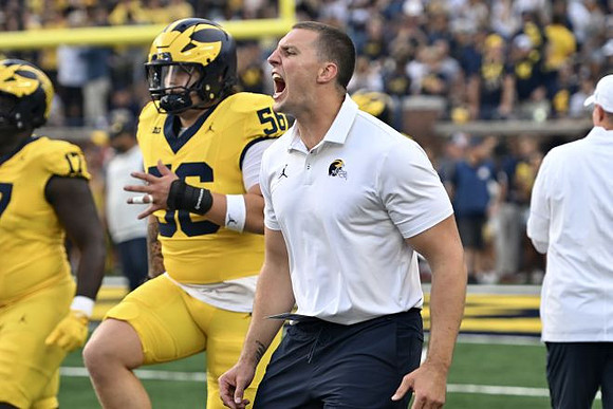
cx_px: 306
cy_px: 204
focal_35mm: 202
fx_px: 3440
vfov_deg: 6.8
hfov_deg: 10.2
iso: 500
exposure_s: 1/800
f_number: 2.8
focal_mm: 135
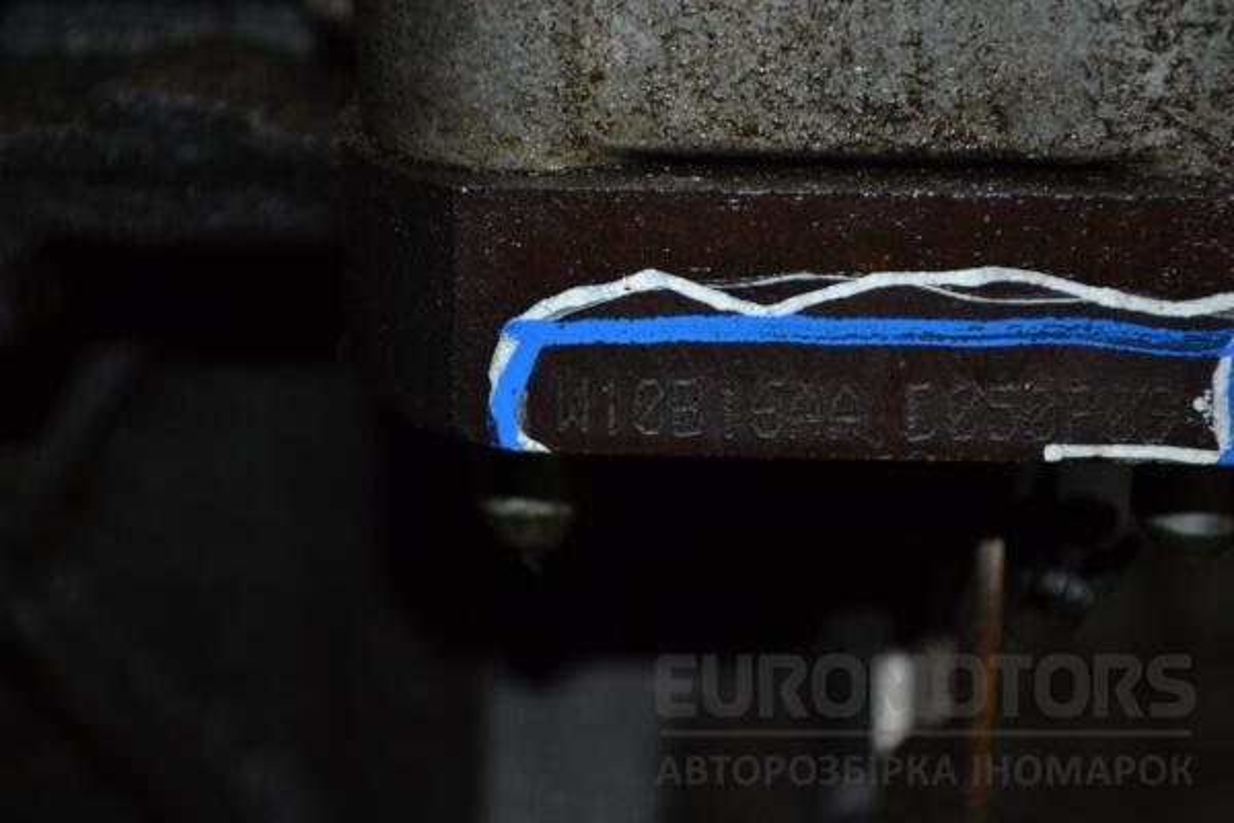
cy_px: 412
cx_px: 617
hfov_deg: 24.6
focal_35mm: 82
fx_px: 2828
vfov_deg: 16.6
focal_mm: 55
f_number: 5.6
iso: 450
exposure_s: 1/60
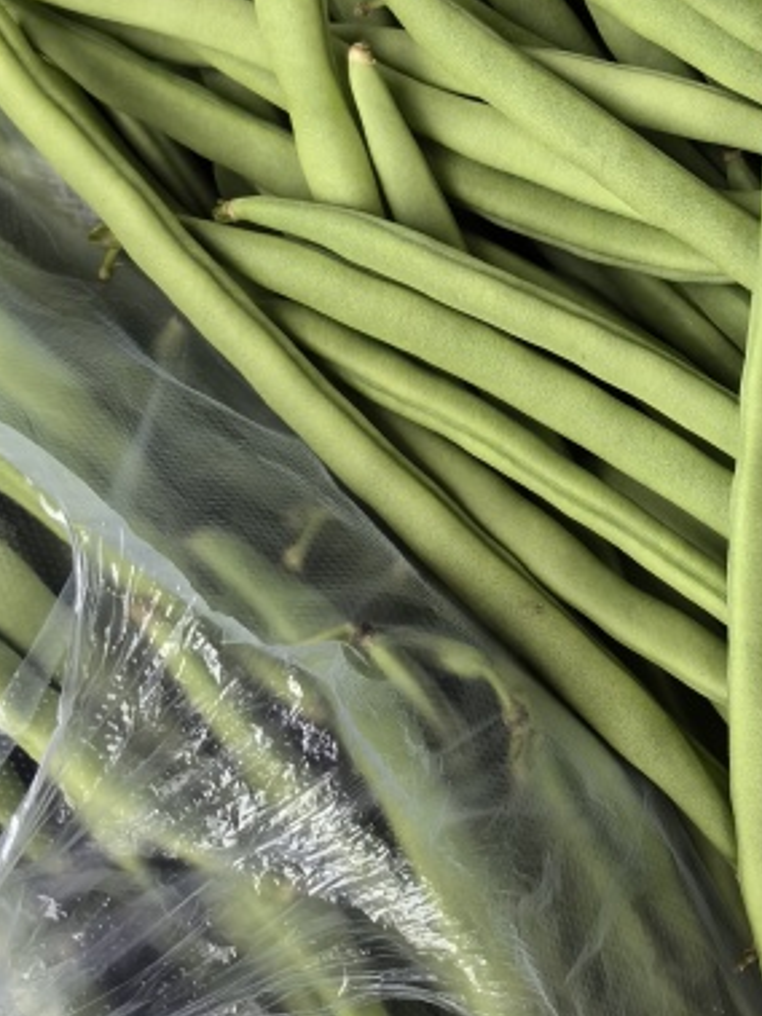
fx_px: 2232
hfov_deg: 18.6
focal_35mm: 76
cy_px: 232
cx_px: 834
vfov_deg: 25.3
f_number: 2
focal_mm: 6.35
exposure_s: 1/173
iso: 50
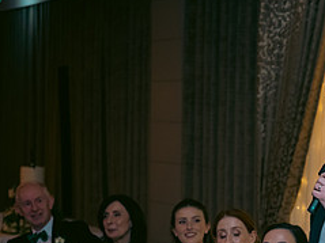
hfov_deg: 17.0
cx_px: 358
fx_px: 1051
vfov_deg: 13.1
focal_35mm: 112
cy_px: 211
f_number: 3.5
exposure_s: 1/160
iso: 800
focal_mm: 48
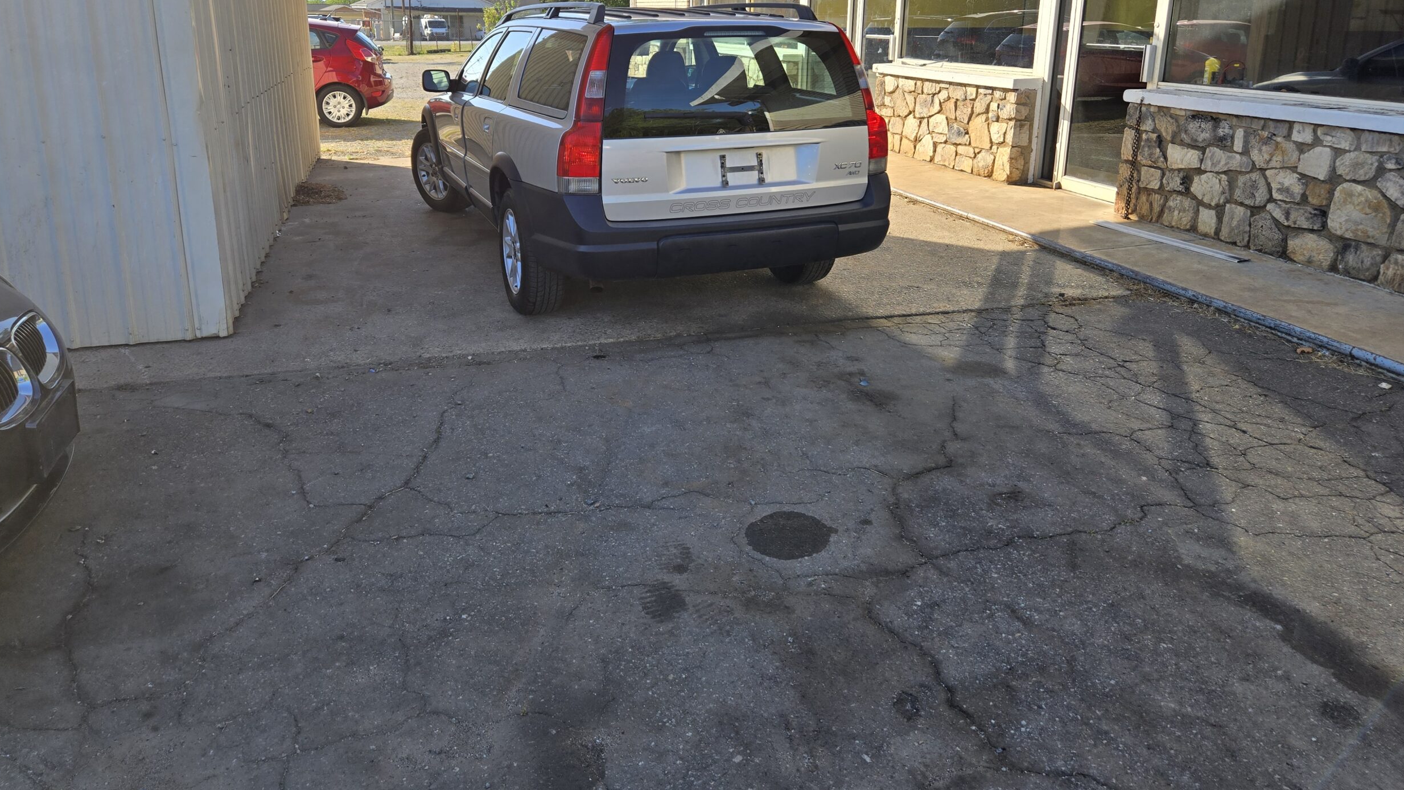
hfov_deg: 71.9
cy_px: 254
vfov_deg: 43.7
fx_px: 968
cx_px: 693
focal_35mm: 26
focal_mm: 5.4
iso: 25
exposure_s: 1/1252
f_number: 1.8
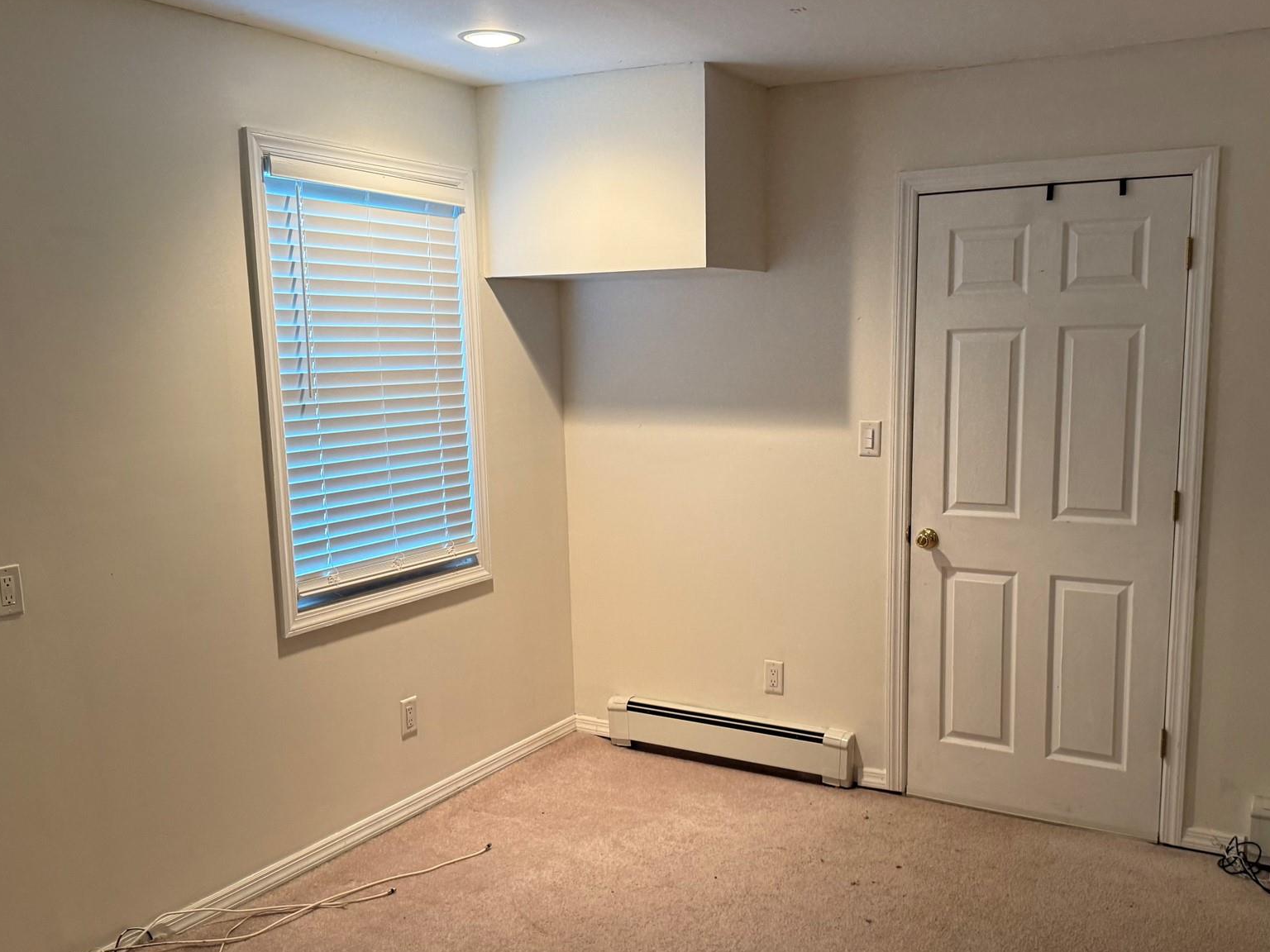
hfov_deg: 56.8
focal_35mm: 32
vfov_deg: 44.1
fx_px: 1174
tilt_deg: -7.2
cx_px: 677
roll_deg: +1.0
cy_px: 521
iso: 250
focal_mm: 6.76
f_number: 1.78
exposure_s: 1/60
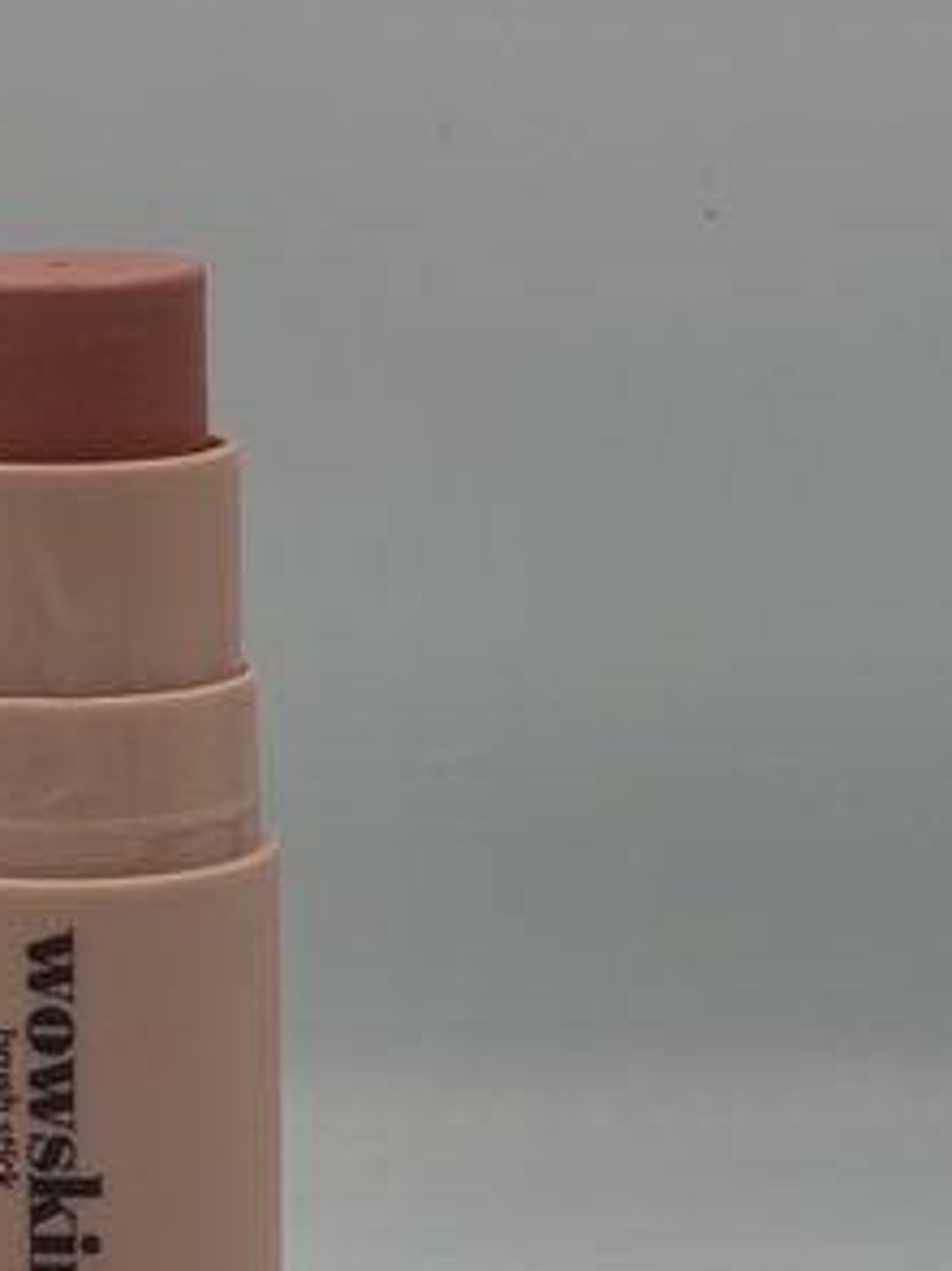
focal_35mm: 141
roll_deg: -1.0
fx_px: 5174
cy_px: 614
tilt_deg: -6.4
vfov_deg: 14.0
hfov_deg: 10.4
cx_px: -4
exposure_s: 1/1287
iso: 64
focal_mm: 6.76
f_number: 1.78
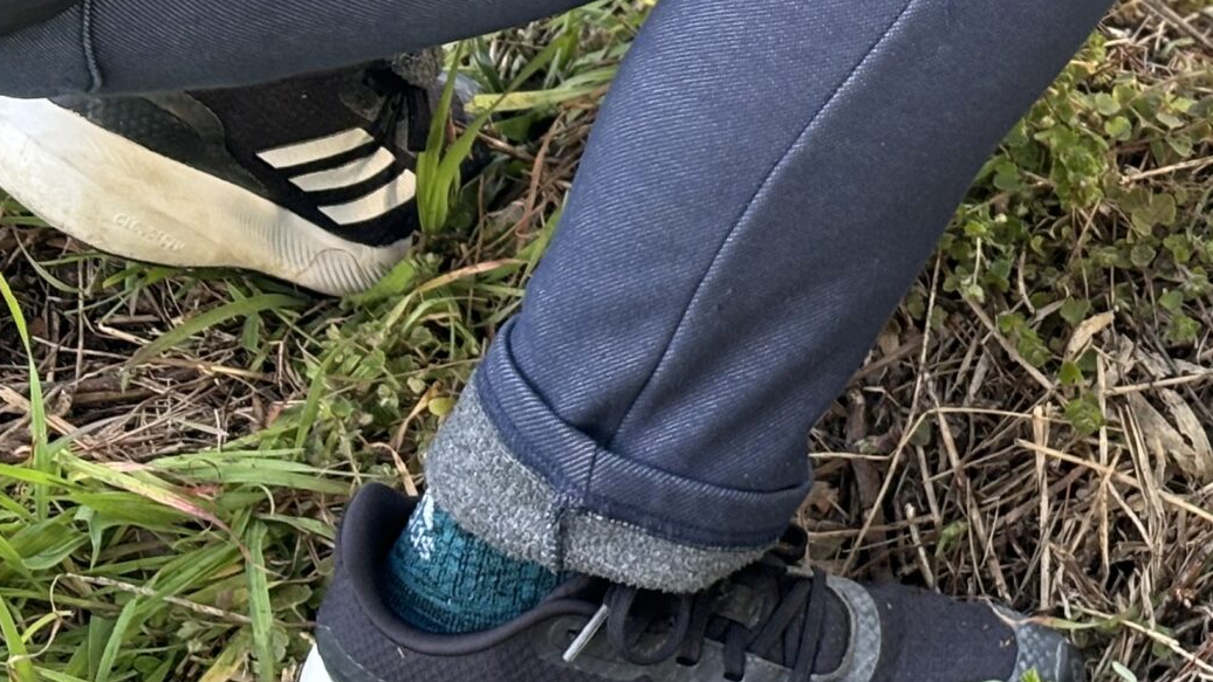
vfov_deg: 8.6
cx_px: 1393
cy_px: 53
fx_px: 4503
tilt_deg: -22.5
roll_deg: -1.1
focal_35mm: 140
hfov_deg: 14.9
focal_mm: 5.96
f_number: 1.6
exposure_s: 1/95
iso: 50
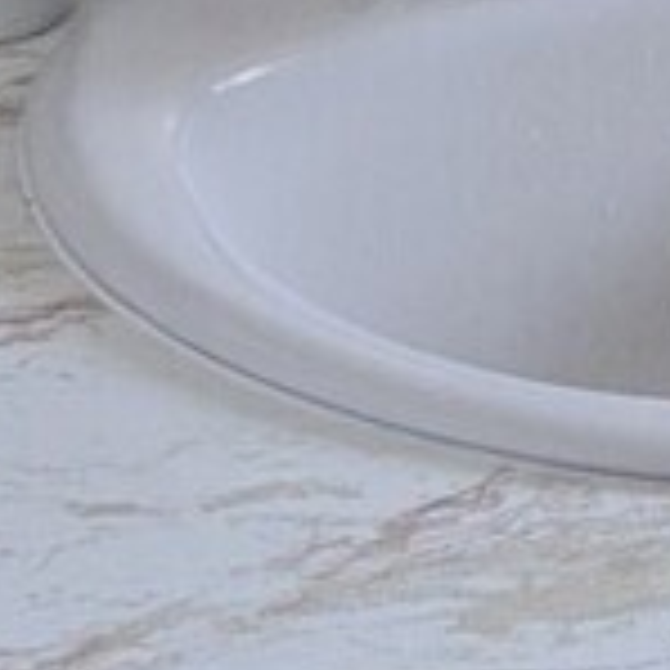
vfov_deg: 7.6
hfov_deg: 7.5
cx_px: 1434
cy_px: -670
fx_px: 4861
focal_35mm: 222
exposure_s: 1/120
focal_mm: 5.4
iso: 200
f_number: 1.8
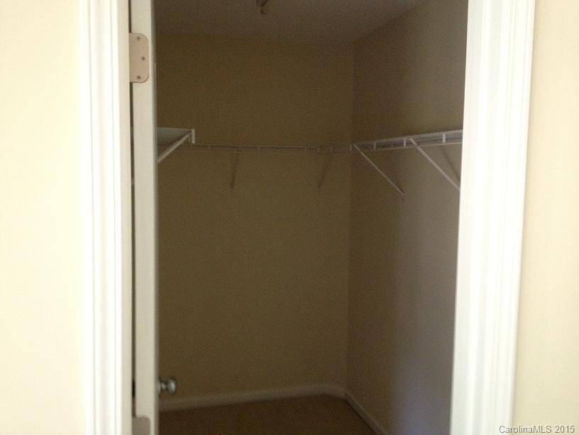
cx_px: 290
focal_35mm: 35
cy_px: 218
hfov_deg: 52.6
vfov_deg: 40.7
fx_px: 585
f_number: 2.4
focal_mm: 4.28
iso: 250
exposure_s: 1/20
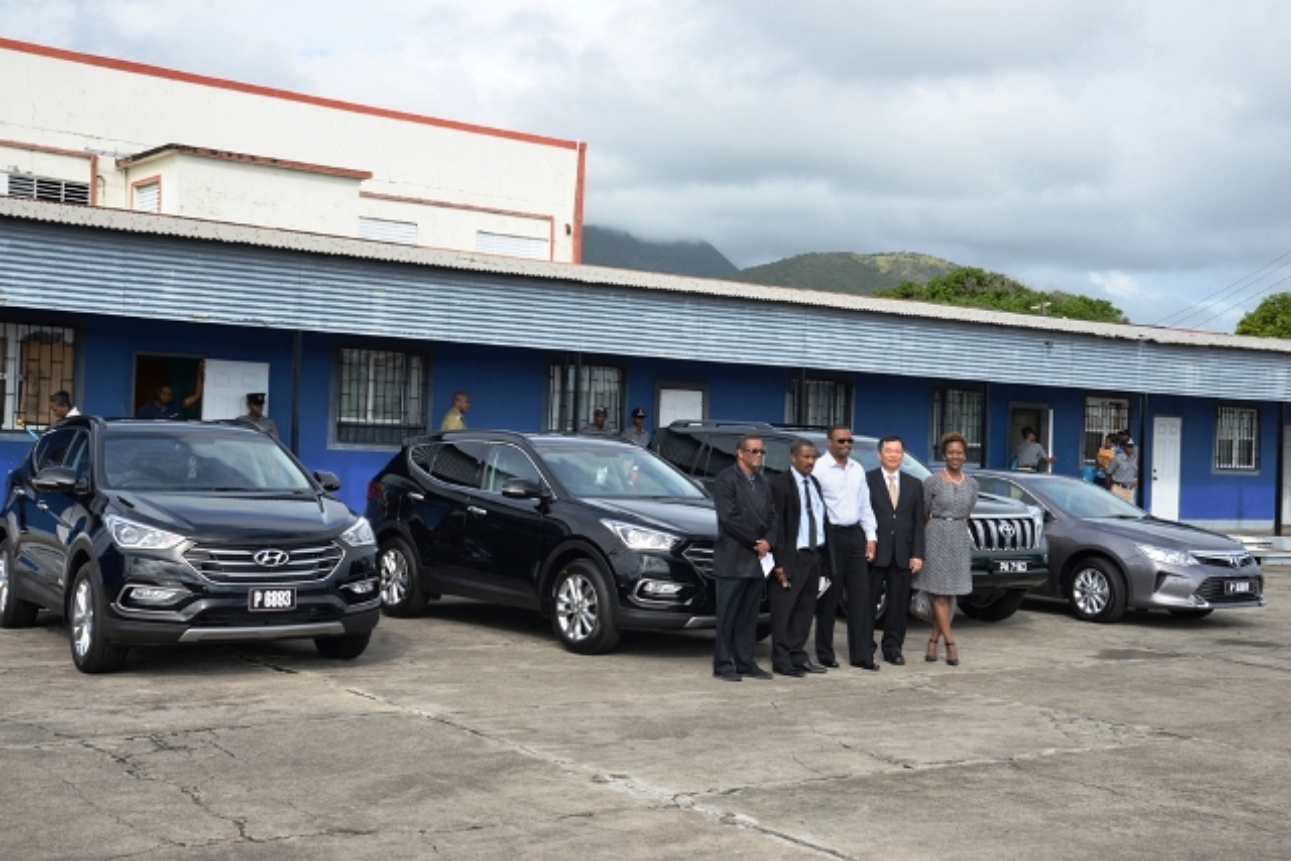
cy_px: 430
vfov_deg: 30.5
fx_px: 1578
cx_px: 646
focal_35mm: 44
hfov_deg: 44.5
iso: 200
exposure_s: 1/250
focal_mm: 44
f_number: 8
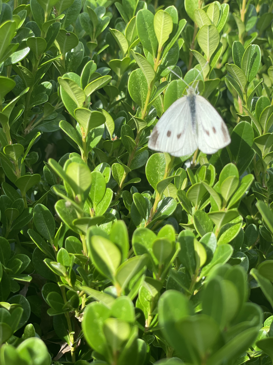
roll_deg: -7.6
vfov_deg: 36.8
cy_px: 182
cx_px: 136
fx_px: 547
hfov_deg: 28.0
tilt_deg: -31.1
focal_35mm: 52
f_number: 2
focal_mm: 6
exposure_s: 1/282
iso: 25
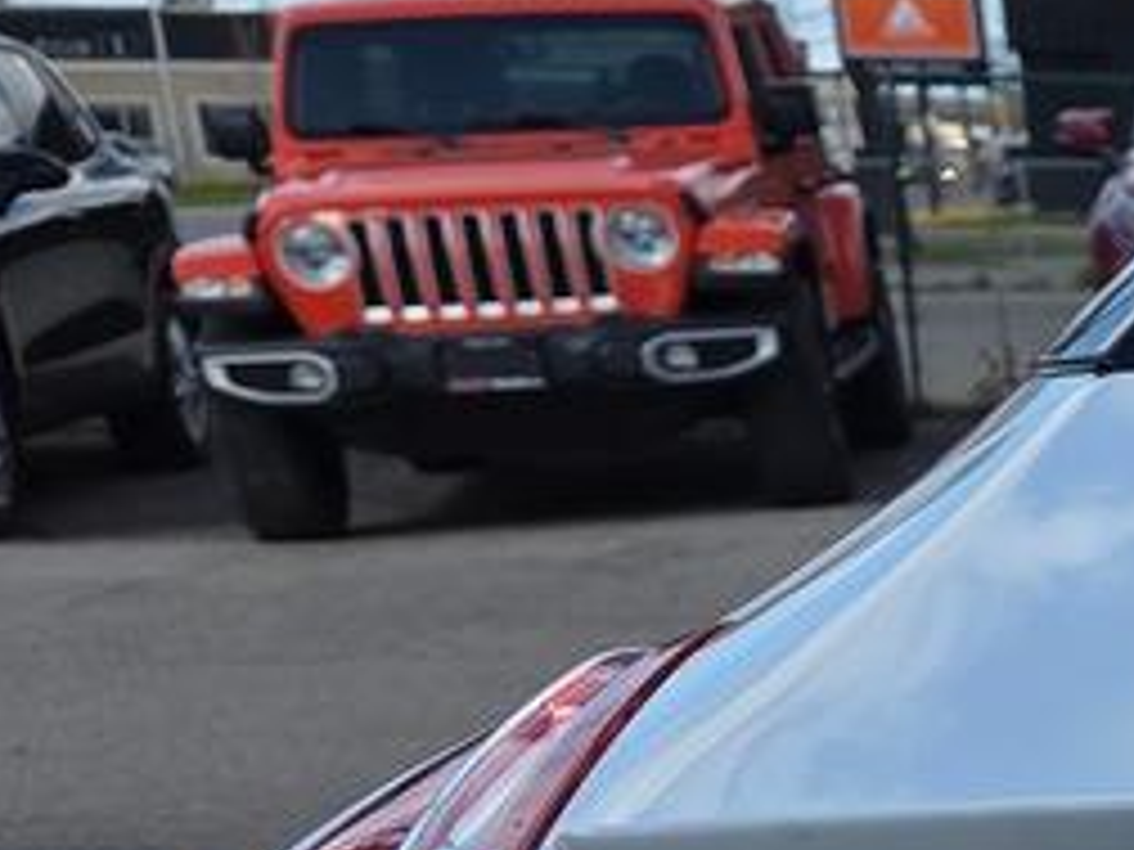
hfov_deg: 12.7
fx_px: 3833
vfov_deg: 11.8
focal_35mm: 117
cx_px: 2768
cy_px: 1493
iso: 80
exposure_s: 1/4057
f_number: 1.7
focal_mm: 6.3
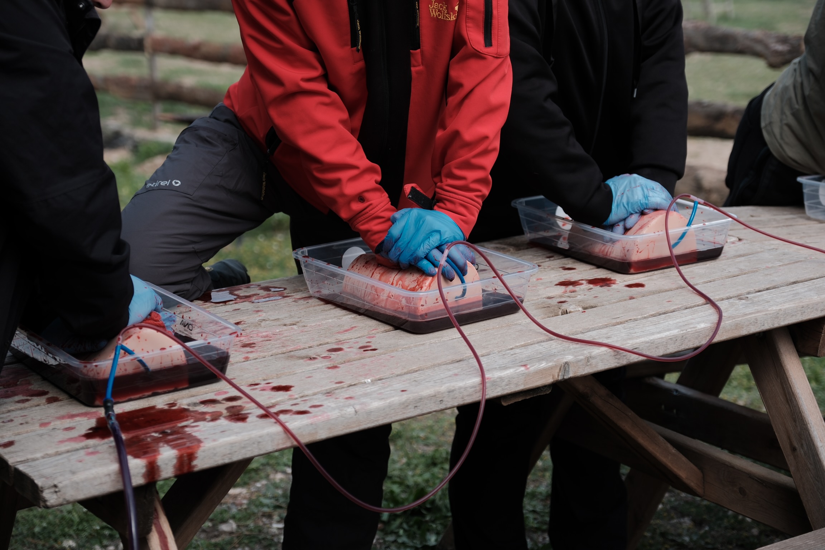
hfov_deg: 24.5
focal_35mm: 83
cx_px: 412
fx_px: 1902
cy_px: 275
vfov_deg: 16.5
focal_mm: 55
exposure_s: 1/800
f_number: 2.8
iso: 100
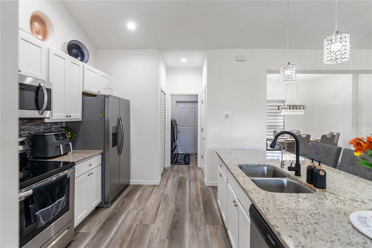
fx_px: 165
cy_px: 124
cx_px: 186
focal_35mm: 16
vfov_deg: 73.8
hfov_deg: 96.7
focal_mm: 16
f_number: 2.8
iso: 200
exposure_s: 1/80
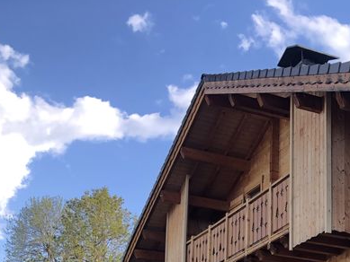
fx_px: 728
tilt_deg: +8.9
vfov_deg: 19.0
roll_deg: +0.6
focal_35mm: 72
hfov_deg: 24.9
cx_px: 399
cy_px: 334
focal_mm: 3.99
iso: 20
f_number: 1.8
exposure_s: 1/185
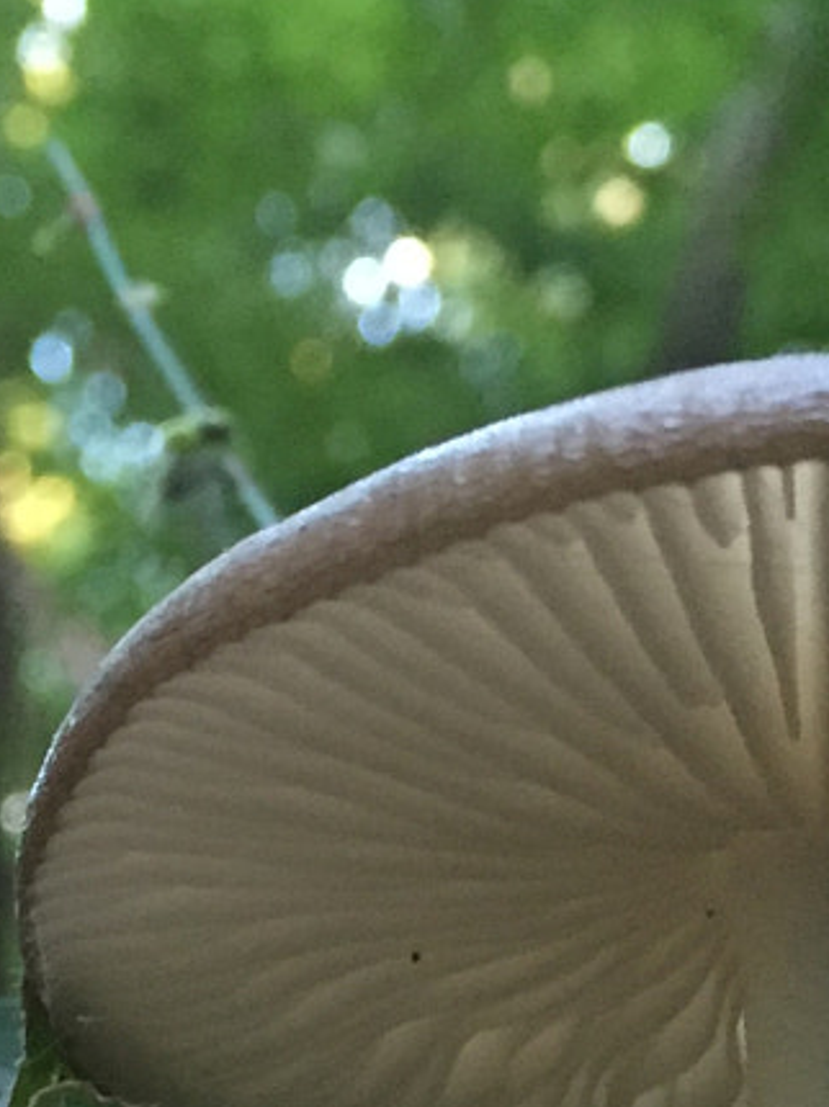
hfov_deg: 13.7
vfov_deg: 17.3
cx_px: 479
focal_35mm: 108
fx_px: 3452
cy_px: 1352
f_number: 2.2
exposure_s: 1/15
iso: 250
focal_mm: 4.15
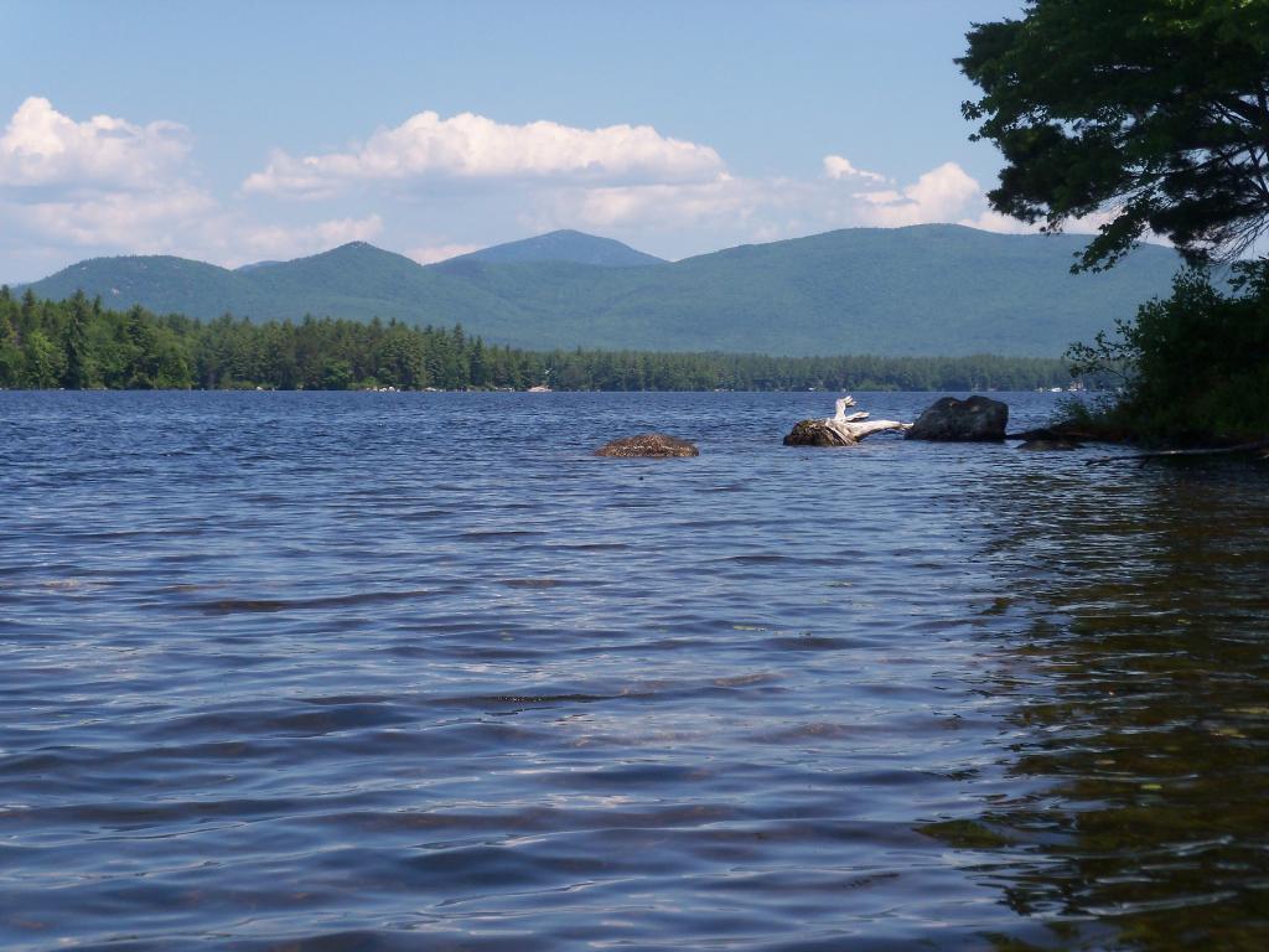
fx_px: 3299
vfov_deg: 16.4
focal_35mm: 90
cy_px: 476
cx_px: 634
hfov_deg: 21.8
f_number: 3.8
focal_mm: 16
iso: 64
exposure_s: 1/640
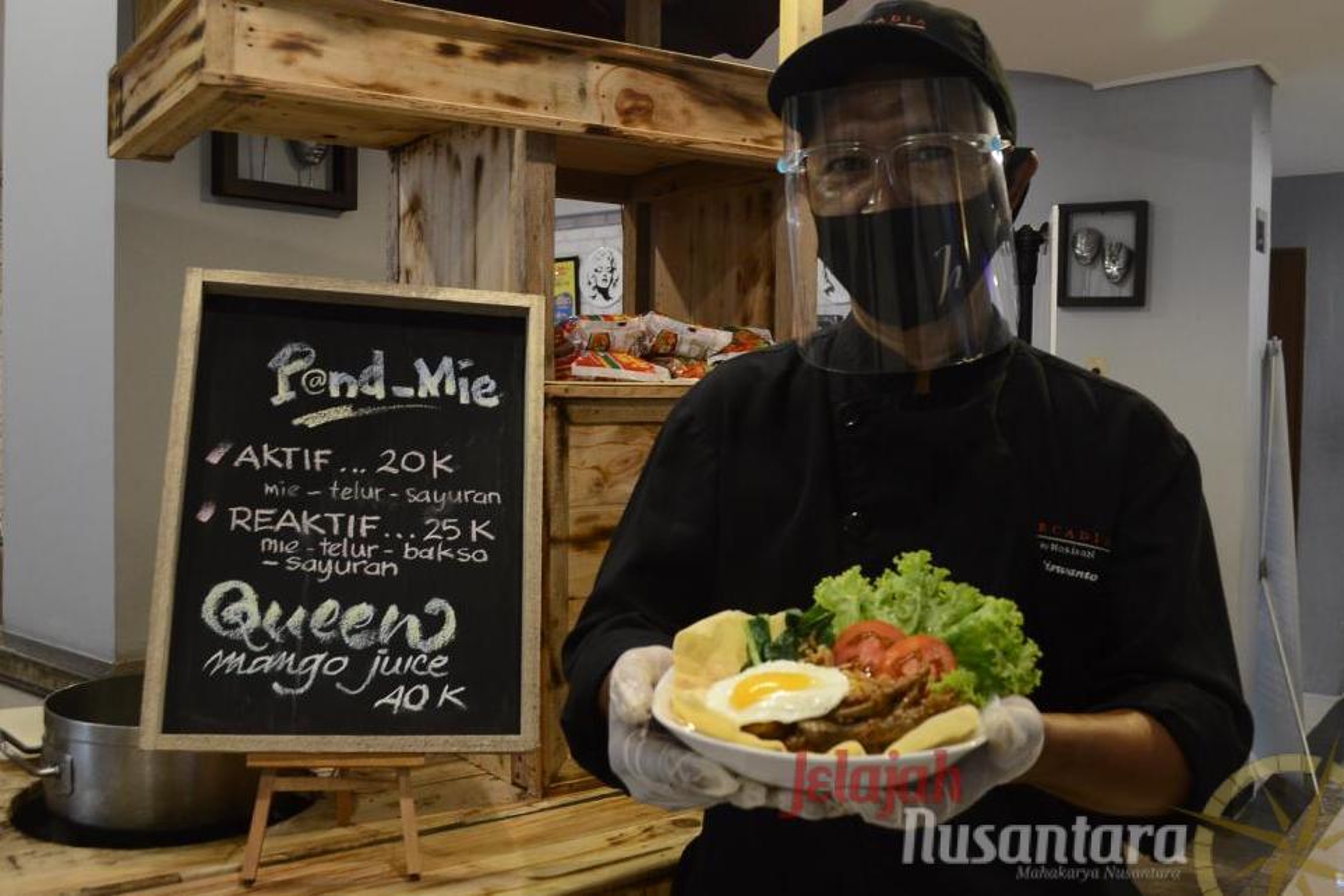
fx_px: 1120
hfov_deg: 61.9
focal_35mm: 30
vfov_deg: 43.6
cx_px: 672
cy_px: 448
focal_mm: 20
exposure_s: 1/8
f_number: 5
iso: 800
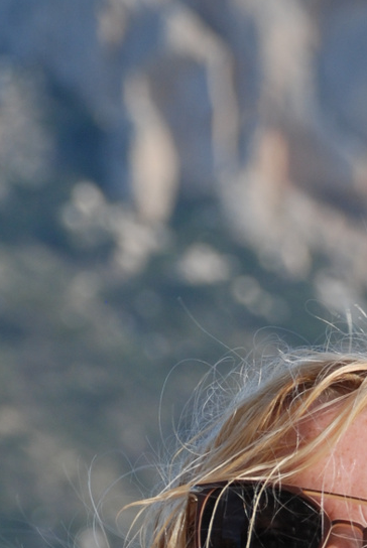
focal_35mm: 397
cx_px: 295
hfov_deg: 3.5
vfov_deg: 5.2
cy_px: 716
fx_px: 6055
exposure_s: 1/400
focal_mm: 80
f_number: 5.6
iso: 200
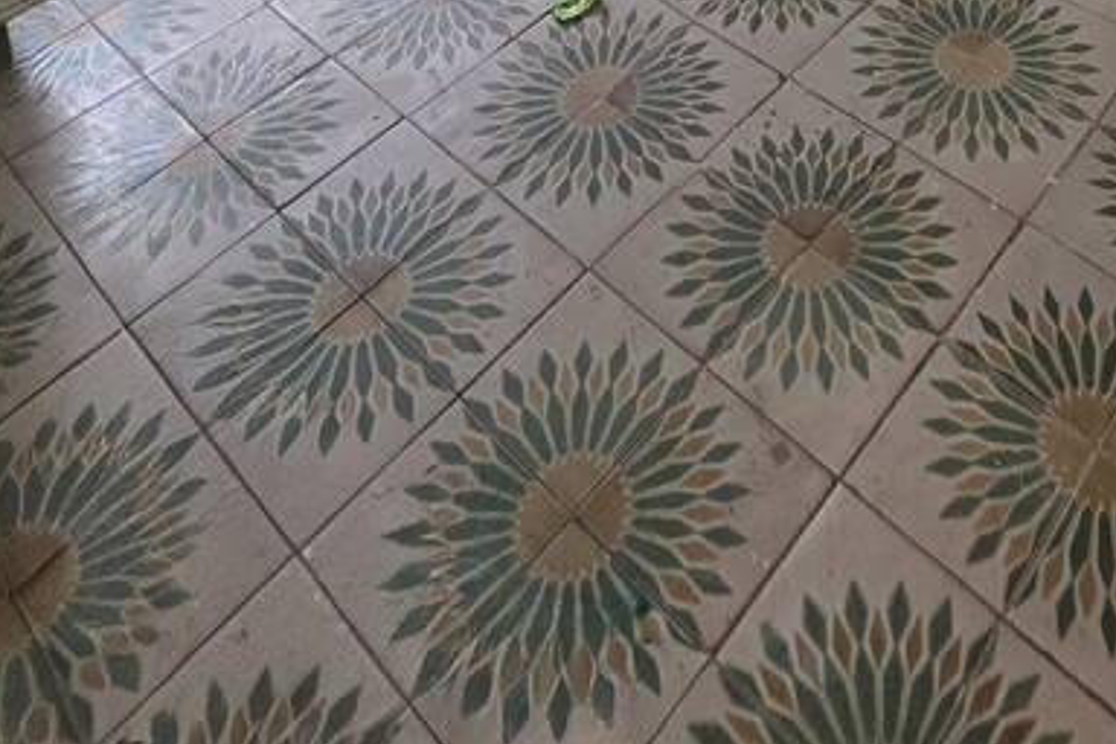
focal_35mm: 38
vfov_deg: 21.5
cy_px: -616
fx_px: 1178
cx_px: 790
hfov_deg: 49.3
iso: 80
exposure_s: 1/30
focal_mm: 2.2
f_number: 1.9
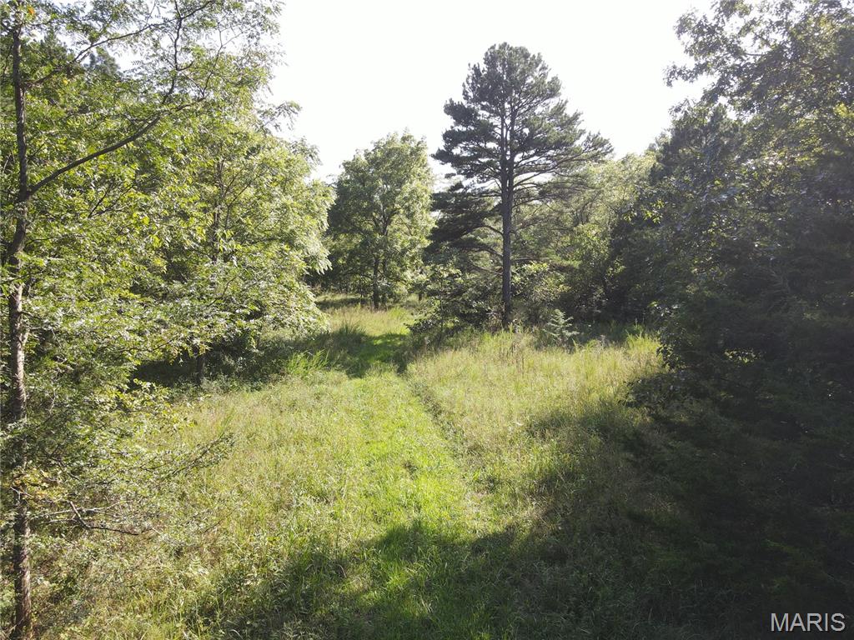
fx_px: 592
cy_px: 320
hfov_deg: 71.6
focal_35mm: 24
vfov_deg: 56.8
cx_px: 427
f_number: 2.8
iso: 100
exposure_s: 1/160
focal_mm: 4.5
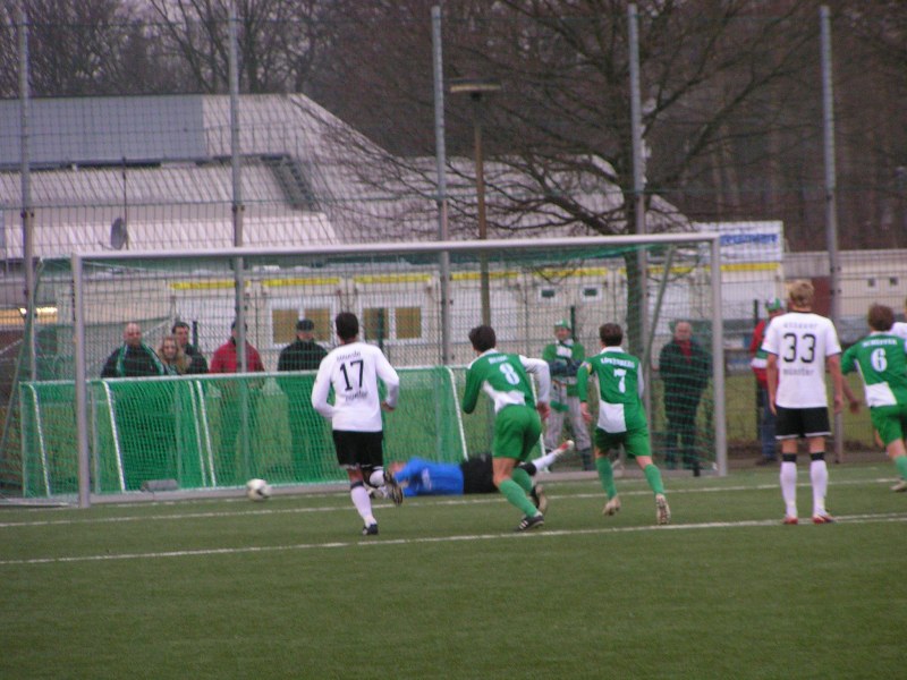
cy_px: 340
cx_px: 454
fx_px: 7101
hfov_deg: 7.3
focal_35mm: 271
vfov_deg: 5.5
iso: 200
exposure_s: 1/60
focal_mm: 41.4
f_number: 3.5
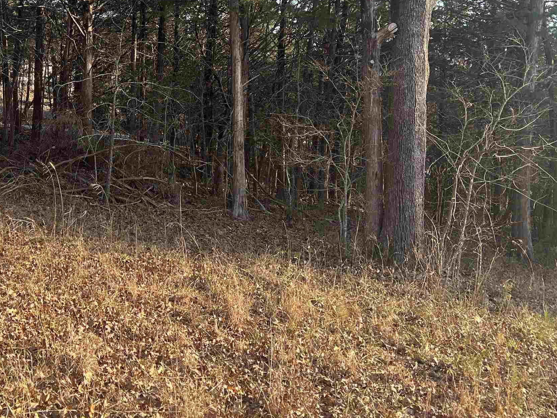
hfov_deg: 38.1
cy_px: 124
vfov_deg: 29.9
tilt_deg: -4.5
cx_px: 104
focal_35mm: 48
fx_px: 772
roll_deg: +0.4
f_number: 1.5
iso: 50
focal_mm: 5.7
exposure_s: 1/313
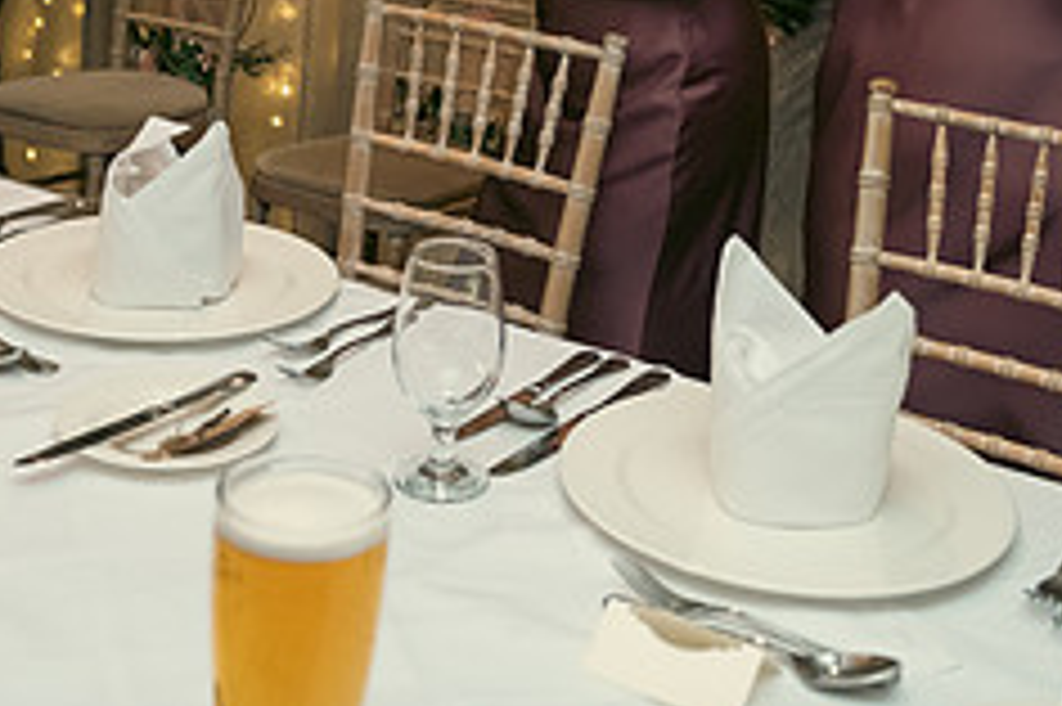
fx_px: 1739
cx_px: 540
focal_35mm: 59
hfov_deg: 34.0
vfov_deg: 21.3
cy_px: -155
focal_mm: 24
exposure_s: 1/160
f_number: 3.5
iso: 800
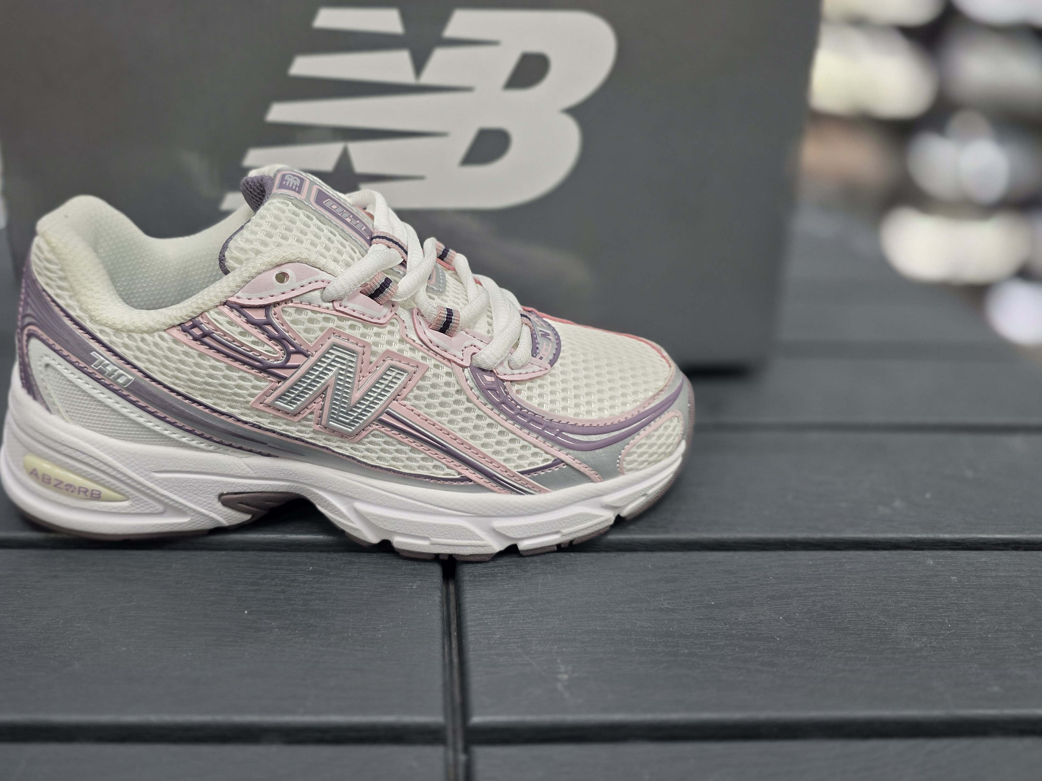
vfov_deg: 49.5
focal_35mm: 28
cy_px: 328
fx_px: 843
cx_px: 427
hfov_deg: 63.0
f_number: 1.7
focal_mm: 6.3
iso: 160
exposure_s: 1/100
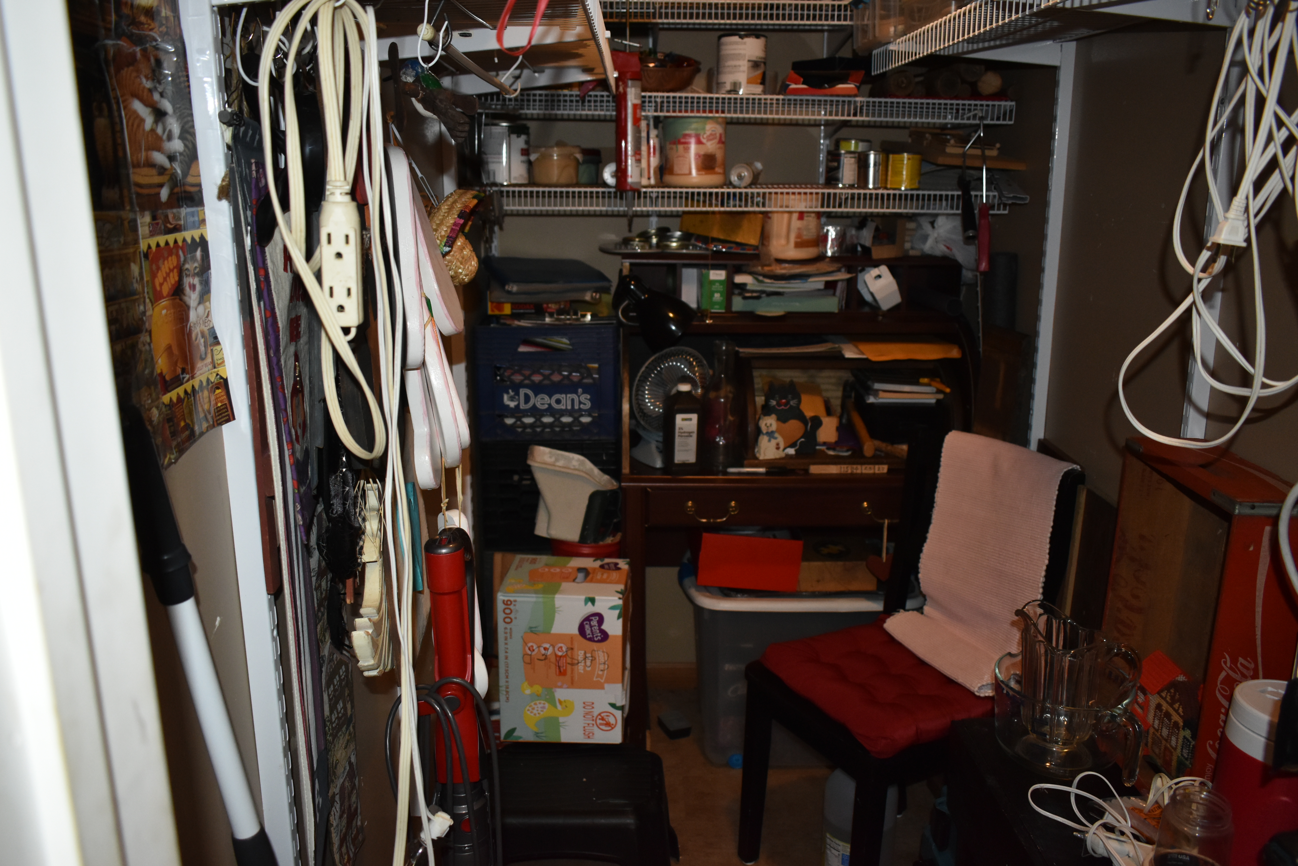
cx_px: 649
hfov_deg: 61.9
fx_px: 1082
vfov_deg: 43.6
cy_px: 433
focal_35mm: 30
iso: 1100
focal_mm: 20
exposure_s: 1/200
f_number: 3.5
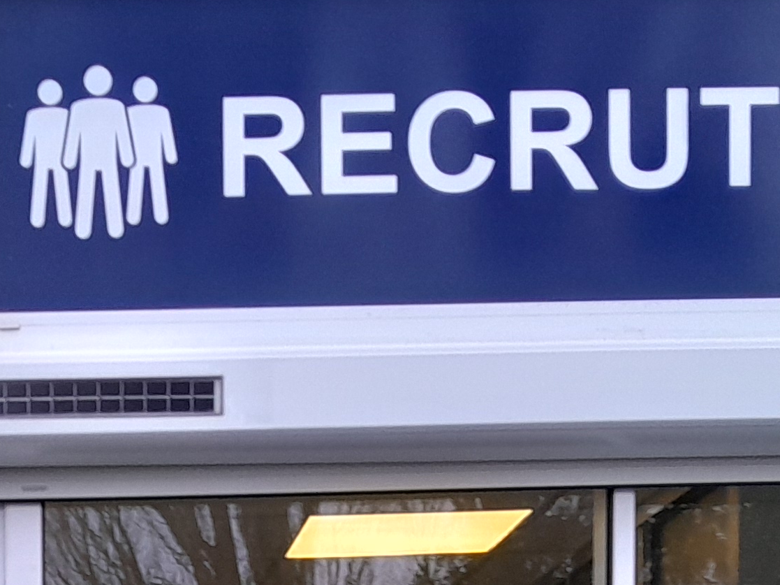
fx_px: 2140
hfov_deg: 20.0
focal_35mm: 95
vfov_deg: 14.0
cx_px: -10
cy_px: 1015
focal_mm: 3.98
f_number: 1.8
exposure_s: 1/50
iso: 100
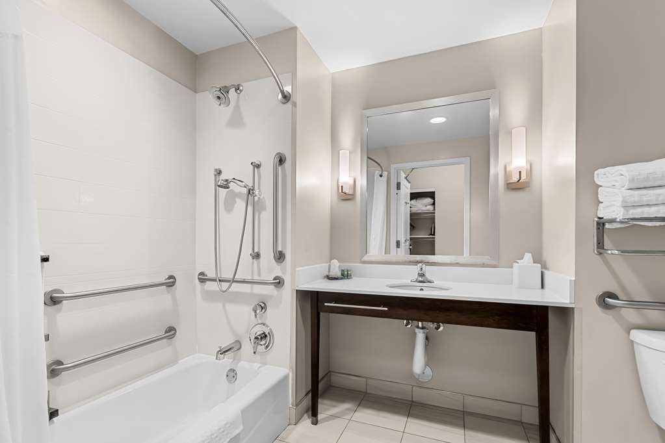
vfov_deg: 77.3
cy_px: 222
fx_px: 277
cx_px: 332
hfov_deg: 100.4
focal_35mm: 15
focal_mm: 10
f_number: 8
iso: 400
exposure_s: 1/4
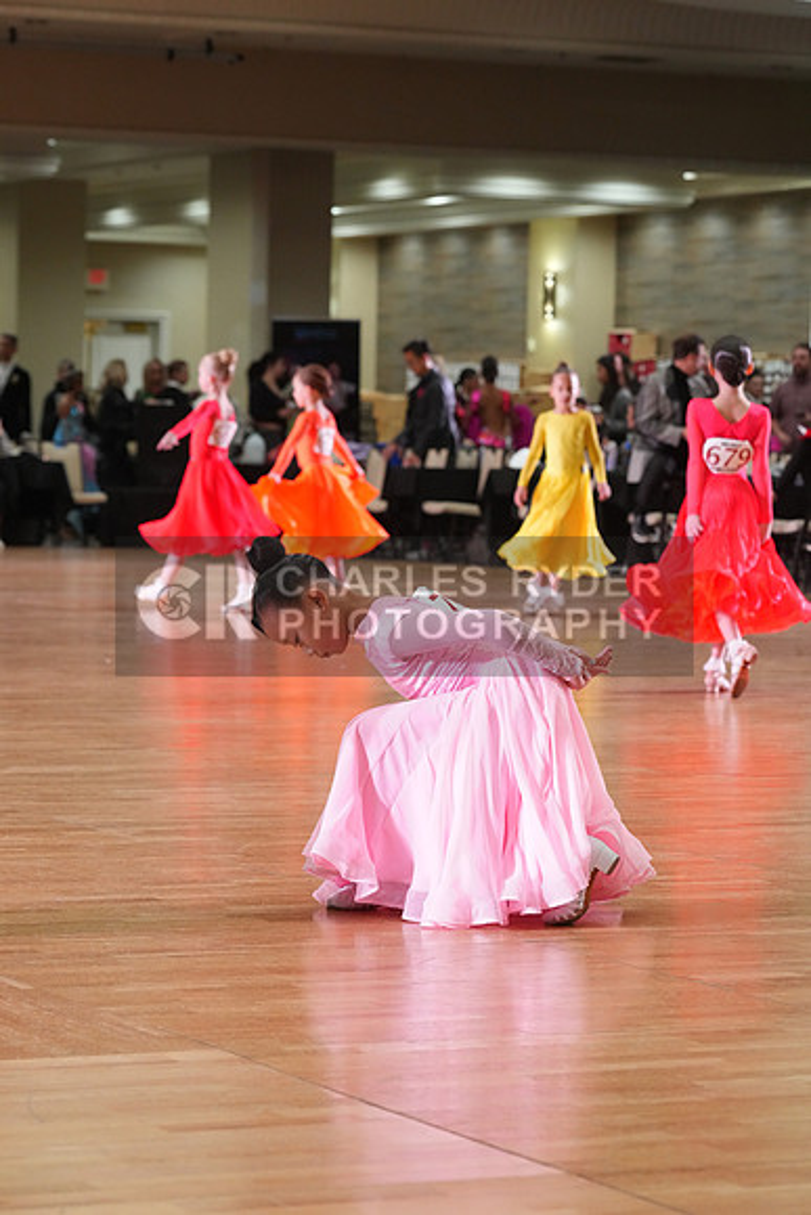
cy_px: 608
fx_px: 4086
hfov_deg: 11.3
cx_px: 406
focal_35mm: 121
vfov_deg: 16.9
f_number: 6.3
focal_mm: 121
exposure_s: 1/200
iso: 4000
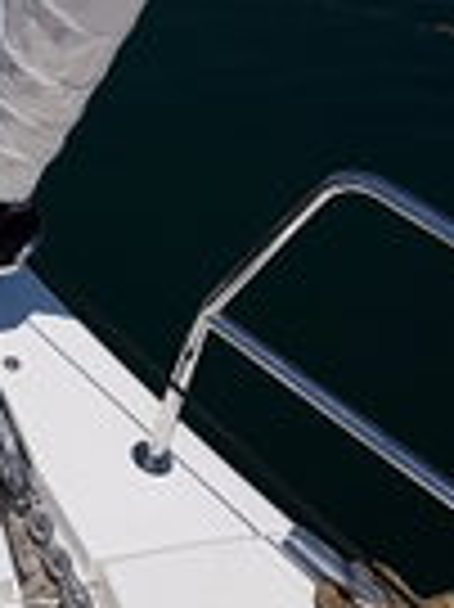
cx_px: -63
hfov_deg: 18.3
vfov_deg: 24.9
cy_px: 104
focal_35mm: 77
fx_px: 1349
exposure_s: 1/6272
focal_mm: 4.2
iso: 40
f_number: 1.7
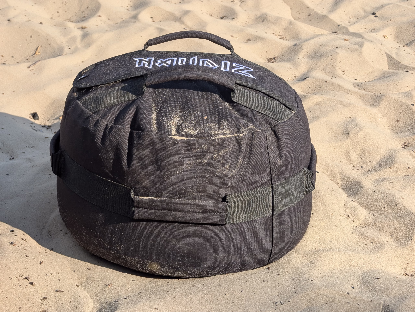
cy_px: 156
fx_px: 1321
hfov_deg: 17.9
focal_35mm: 110
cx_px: 208
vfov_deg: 13.5
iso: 22
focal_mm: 18
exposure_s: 1/261
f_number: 2.8
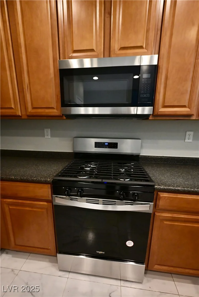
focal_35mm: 14
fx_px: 116
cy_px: 148
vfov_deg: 104.2
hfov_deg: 81.3
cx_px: 100
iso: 6400
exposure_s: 1/60
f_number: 13
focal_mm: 14
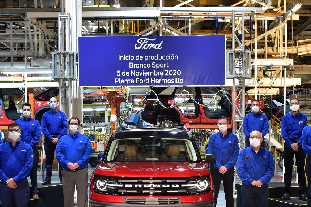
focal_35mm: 67
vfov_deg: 20.1
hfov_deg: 30.1
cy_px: 165
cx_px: 156
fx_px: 579
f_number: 6.3
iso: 800
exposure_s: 1/15
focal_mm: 24
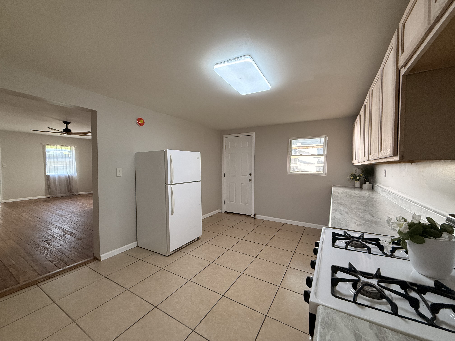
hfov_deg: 102.1
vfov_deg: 85.7
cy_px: 170
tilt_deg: -0.8
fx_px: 184
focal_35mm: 14
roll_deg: -0.4
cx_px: 228
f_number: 2.2
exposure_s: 1/120
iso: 250
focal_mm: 2.22
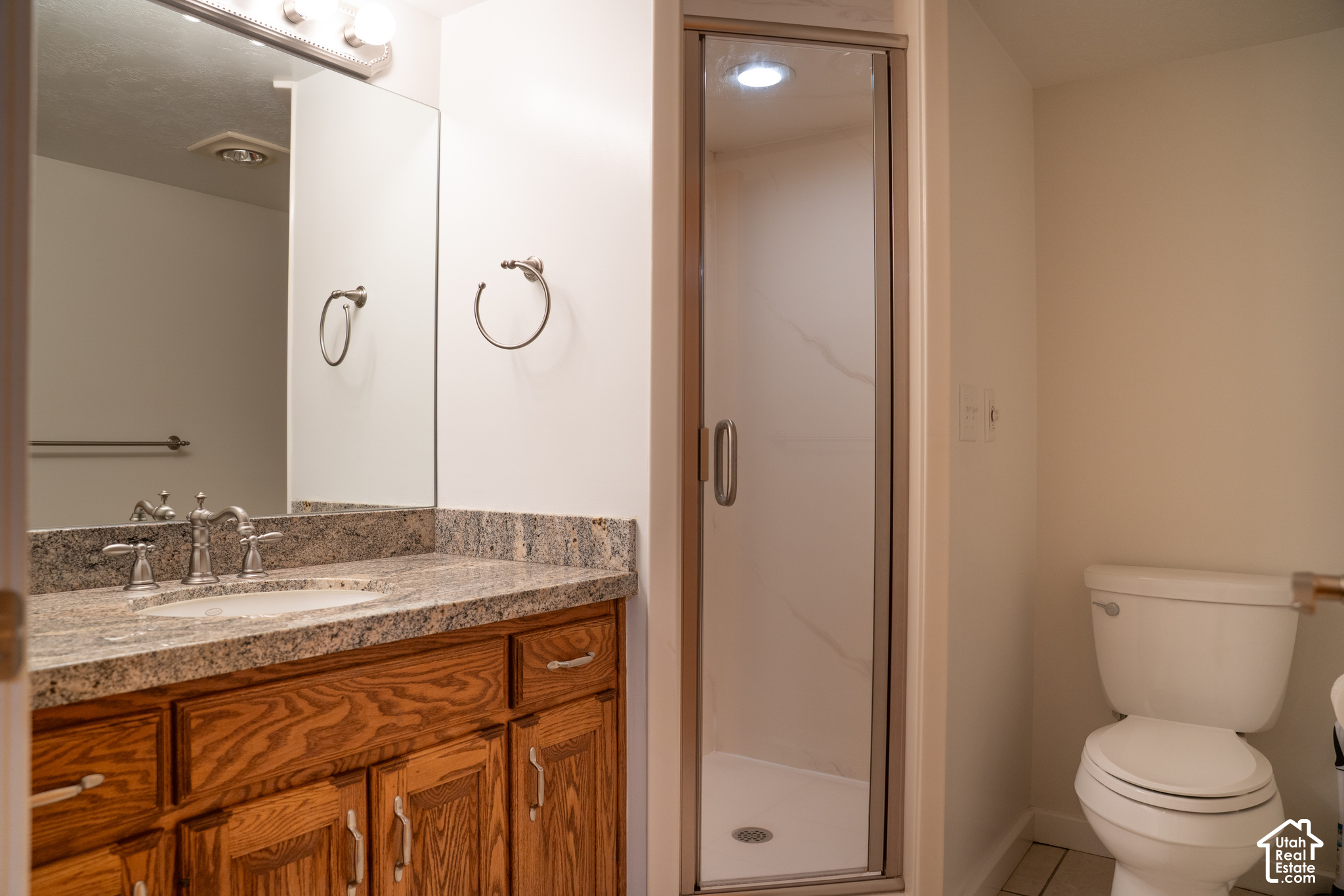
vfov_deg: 53.1
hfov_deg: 73.7
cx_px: 672
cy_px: 448
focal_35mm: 24
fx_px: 896
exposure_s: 1/160
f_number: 4
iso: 400
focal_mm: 24
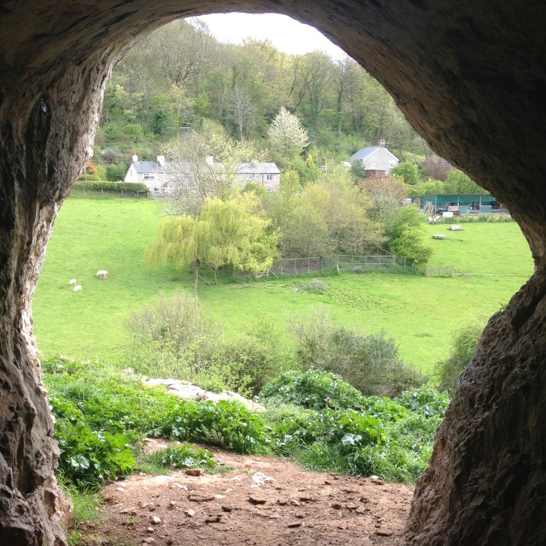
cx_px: 256
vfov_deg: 36.3
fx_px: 821
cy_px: 374
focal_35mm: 46
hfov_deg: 36.8
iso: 50
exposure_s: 1/272
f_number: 2.4
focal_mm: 4.28
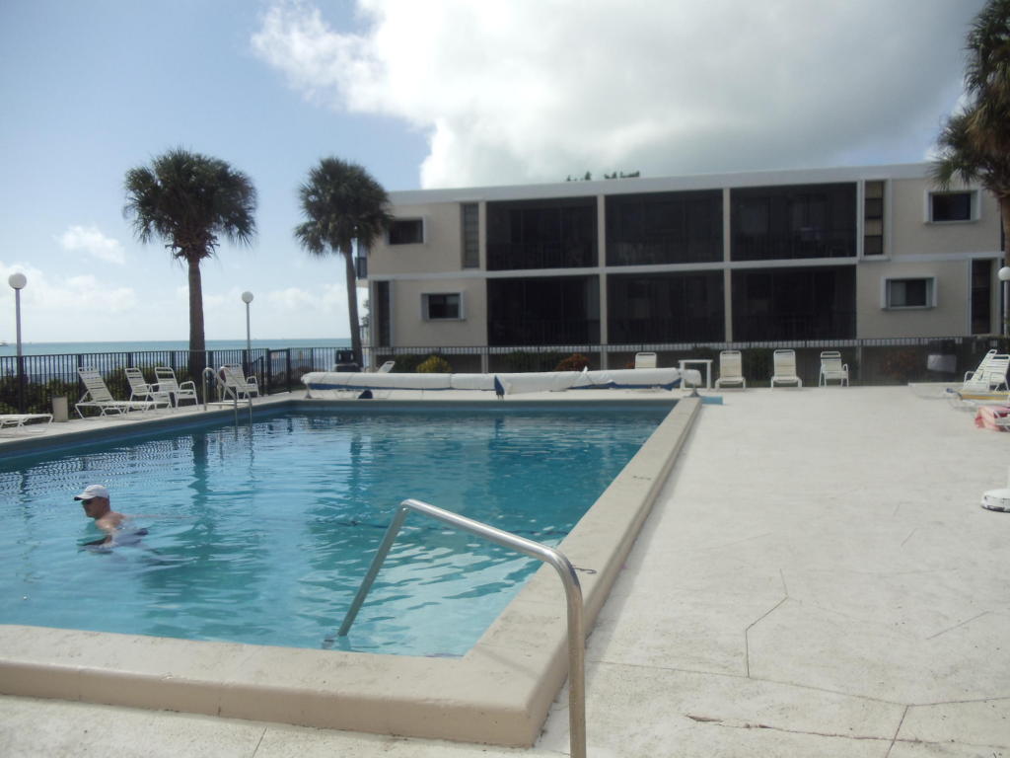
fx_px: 1284
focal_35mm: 44
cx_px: 505
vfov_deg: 32.9
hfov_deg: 42.9
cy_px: 379
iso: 100
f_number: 7.1
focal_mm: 6
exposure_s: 1/500
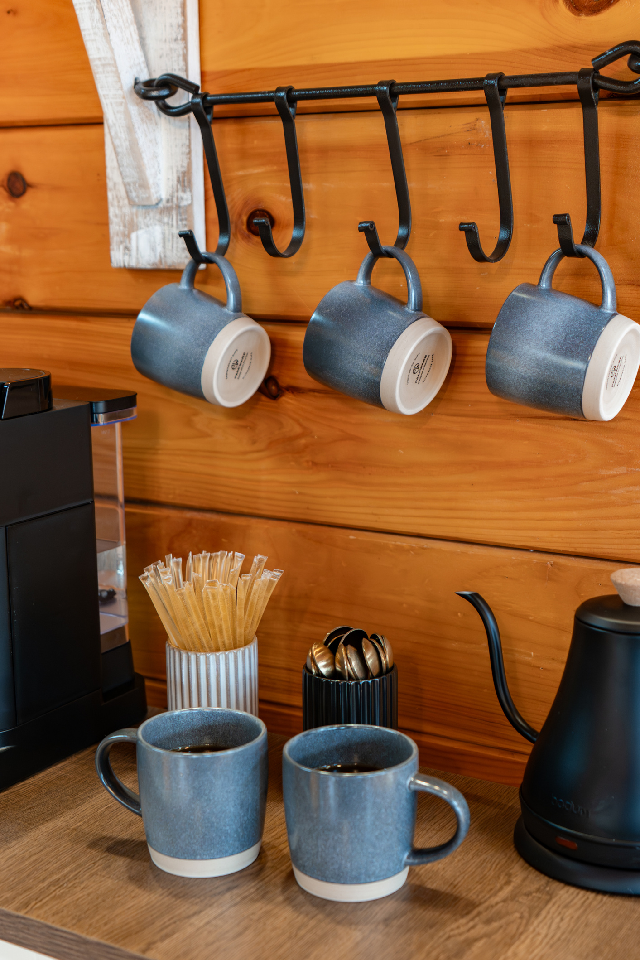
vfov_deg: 37.5
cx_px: 326
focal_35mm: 53
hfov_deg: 25.5
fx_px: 1413
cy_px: 478
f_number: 2.8
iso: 1000
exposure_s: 1/125
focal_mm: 35
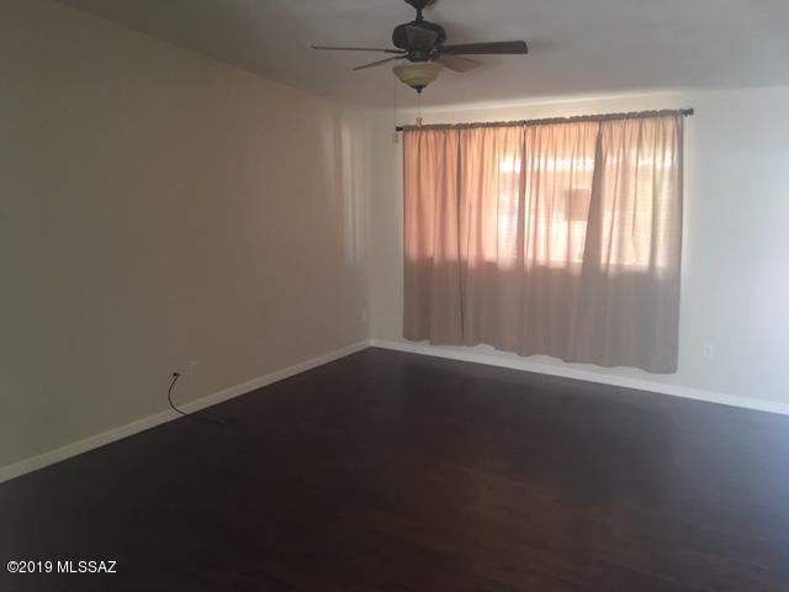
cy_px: 296
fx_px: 661
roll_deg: -0.3
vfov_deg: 48.2
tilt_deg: -9.4
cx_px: 394
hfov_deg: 61.7
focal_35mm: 29
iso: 64
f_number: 2.2
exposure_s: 1/15
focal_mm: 4.15
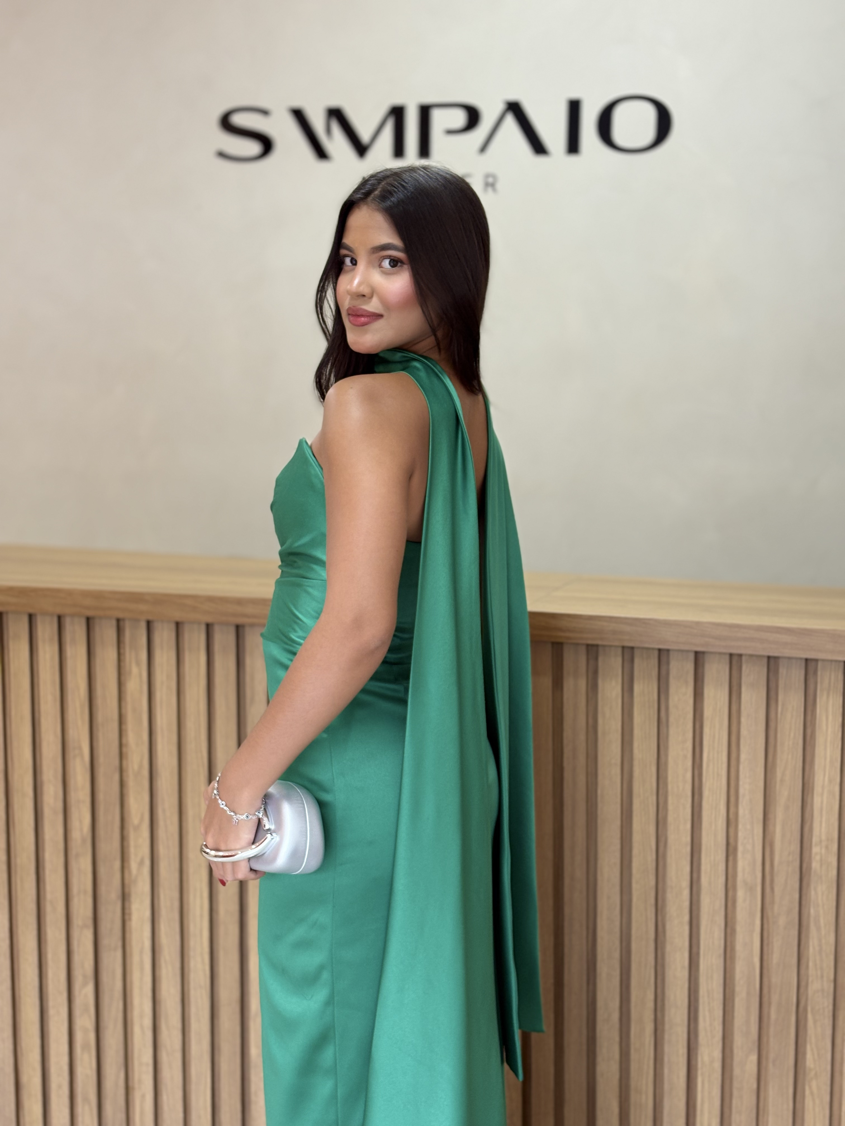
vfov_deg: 36.8
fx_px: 1692
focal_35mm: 52
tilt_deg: -7.3
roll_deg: -0.5
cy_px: 563
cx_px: 422
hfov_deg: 28.0
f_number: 1.6
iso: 64
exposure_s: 1/60
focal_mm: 5.96
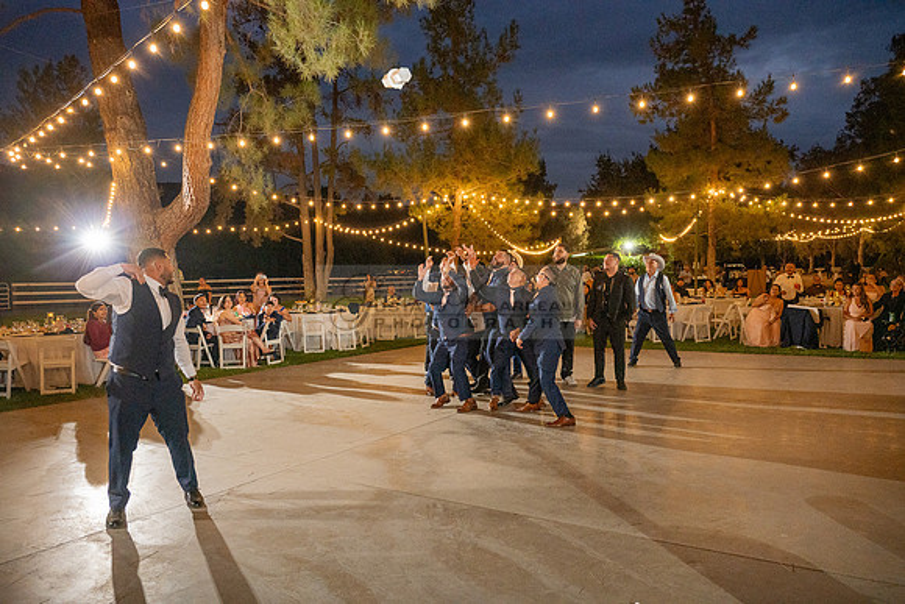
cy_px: 302
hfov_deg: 64.5
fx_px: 717
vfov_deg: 45.7
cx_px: 452
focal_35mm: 28
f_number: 4
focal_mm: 28.5
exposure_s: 1/200
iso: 2500
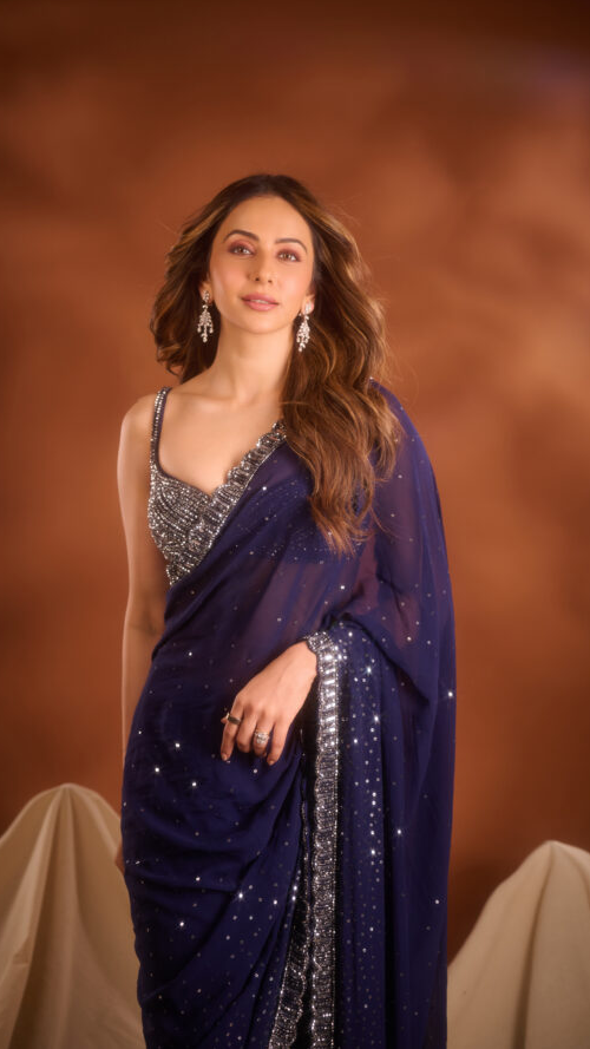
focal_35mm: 53
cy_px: 519
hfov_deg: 22.6
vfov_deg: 39.2
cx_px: 254
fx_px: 1474
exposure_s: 1/200
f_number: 3.2
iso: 320
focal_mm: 50
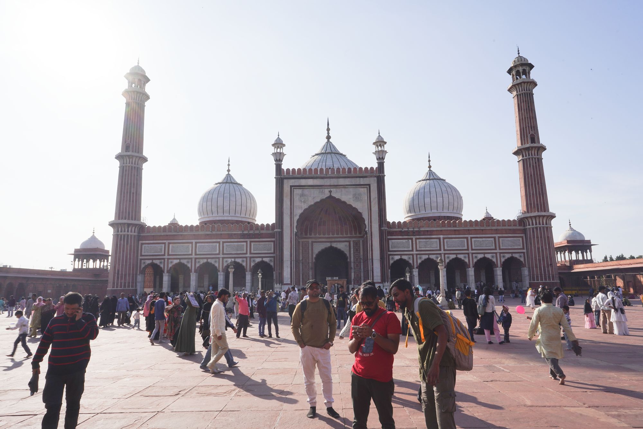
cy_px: 214
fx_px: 429
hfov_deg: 73.7
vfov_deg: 53.1
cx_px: 322
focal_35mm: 24
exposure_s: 1/100
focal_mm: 24
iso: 100
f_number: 22
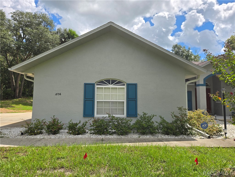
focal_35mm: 23
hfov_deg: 73.9
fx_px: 156
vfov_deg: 58.9
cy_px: 88
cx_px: 118
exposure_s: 1/2259
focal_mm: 5.4
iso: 25
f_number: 1.8
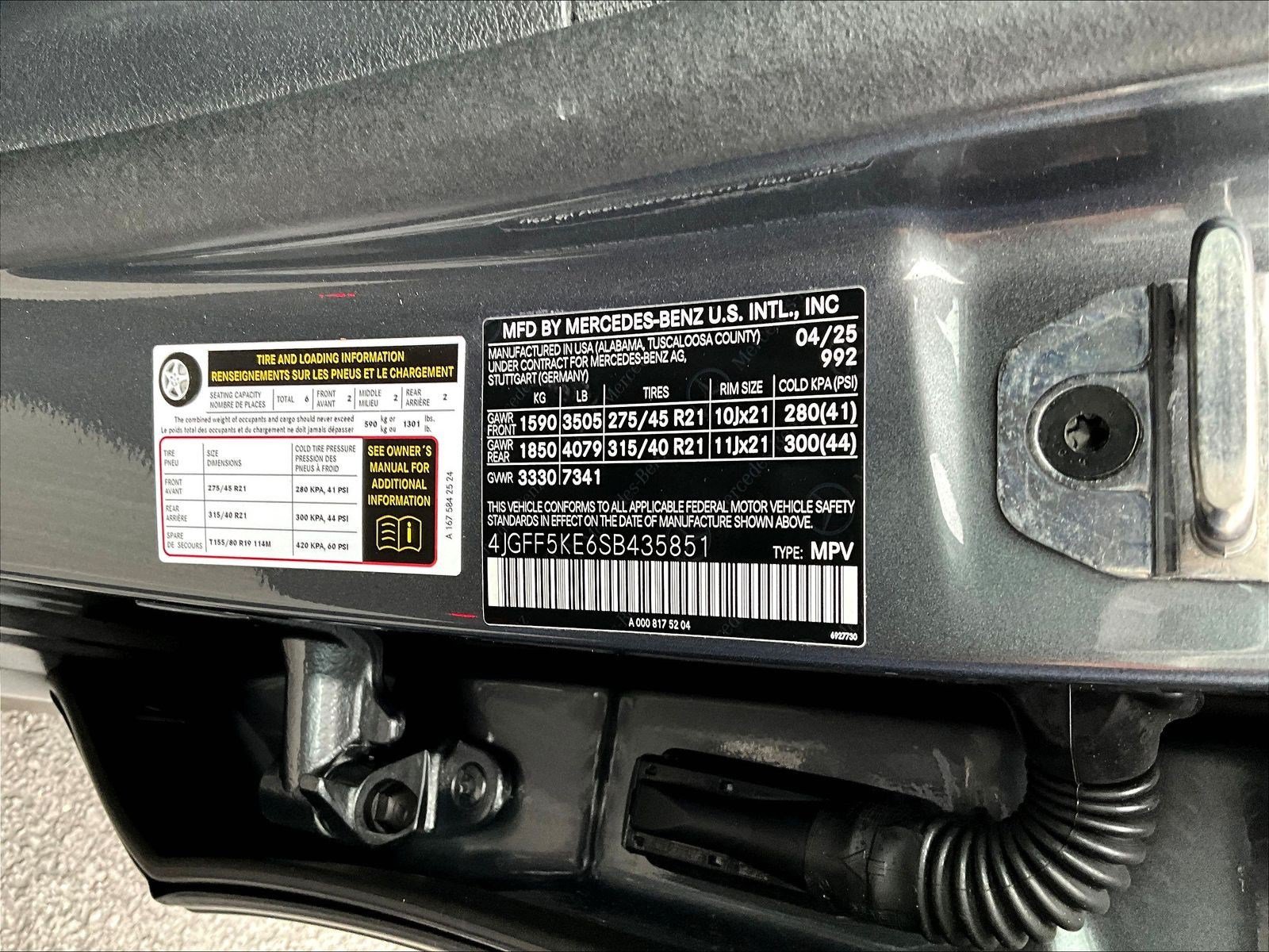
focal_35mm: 29
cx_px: 634
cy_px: 476
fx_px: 1063
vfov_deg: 48.2
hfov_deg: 61.7
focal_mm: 3
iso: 64
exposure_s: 1/79
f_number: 1.8
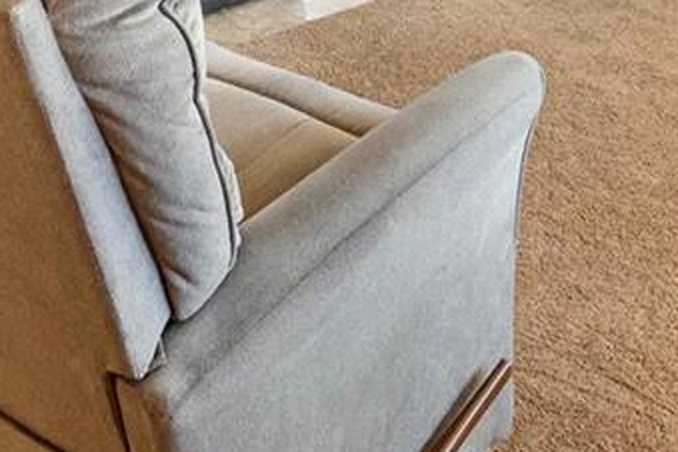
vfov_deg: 16.2
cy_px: -439
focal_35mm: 66
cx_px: 314
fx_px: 1243
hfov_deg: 30.5
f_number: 8
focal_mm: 14
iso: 100
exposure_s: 2
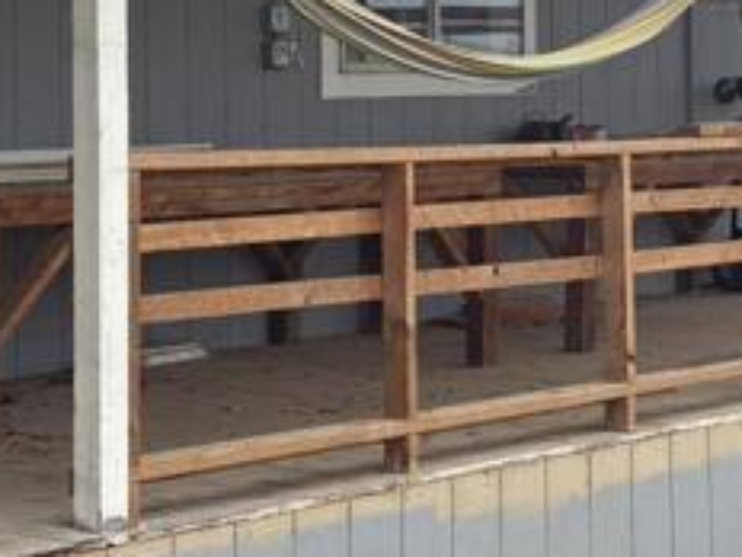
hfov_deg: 17.1
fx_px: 2465
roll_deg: +0.1
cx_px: 483
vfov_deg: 12.7
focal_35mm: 115
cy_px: 22
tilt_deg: +0.9
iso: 50
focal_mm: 5.96
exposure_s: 1/3623
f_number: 1.6
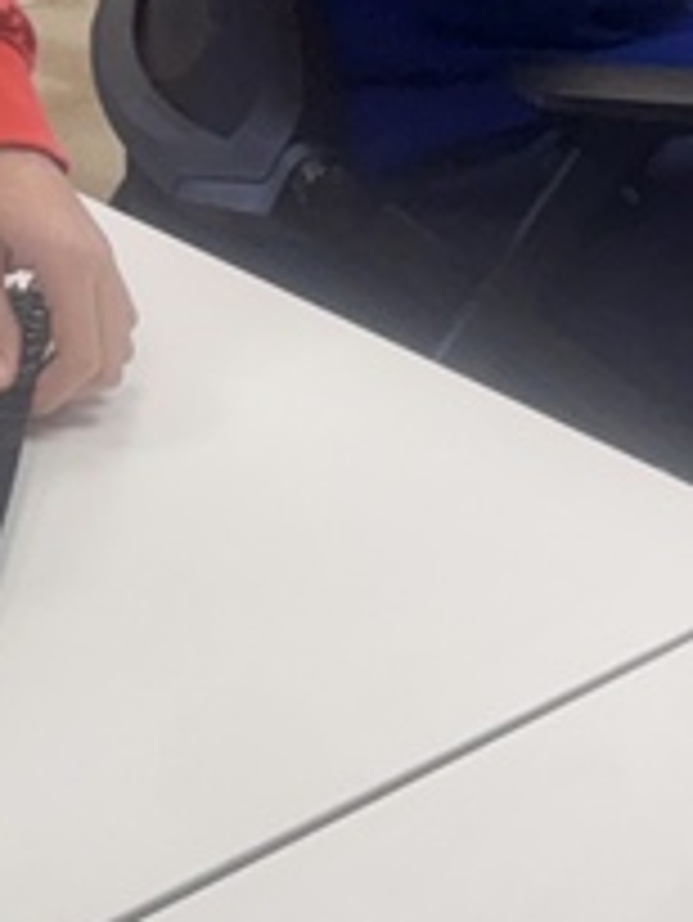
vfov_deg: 15.4
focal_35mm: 120
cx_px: -567
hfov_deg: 11.4
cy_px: -382
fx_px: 3200
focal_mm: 6.76
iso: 160
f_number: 1.78
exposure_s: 1/120
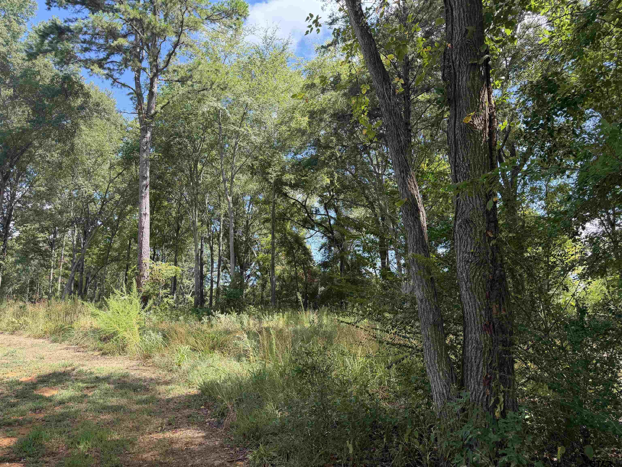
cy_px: 234
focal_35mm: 24
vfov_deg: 56.8
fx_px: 431
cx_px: 311
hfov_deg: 71.6
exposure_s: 1/849
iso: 100
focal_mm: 6.76
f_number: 1.78
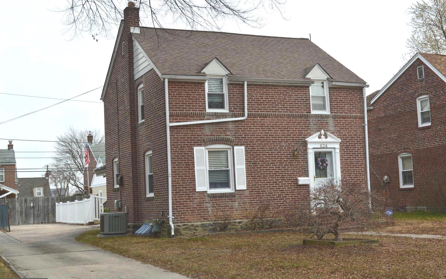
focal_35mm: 49
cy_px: 145
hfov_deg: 41.1
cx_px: 223
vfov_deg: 26.3
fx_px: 596
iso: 400
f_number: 11
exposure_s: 1/400
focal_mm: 32
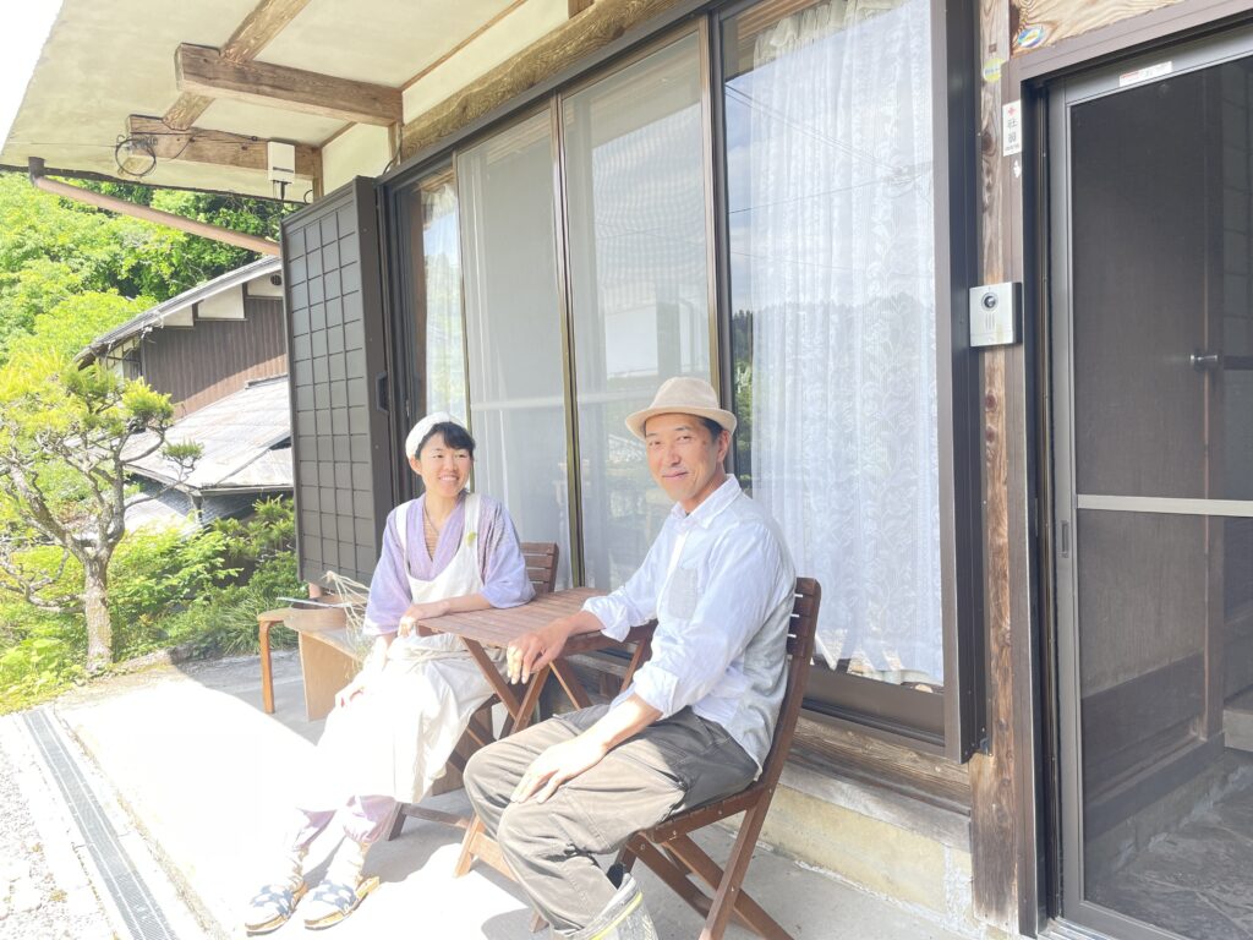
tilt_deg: -2.1
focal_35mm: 26
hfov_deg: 67.3
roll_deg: +2.5
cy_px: 470
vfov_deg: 53.1
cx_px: 626
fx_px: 941
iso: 40
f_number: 1.6
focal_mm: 4.2
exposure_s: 1/191
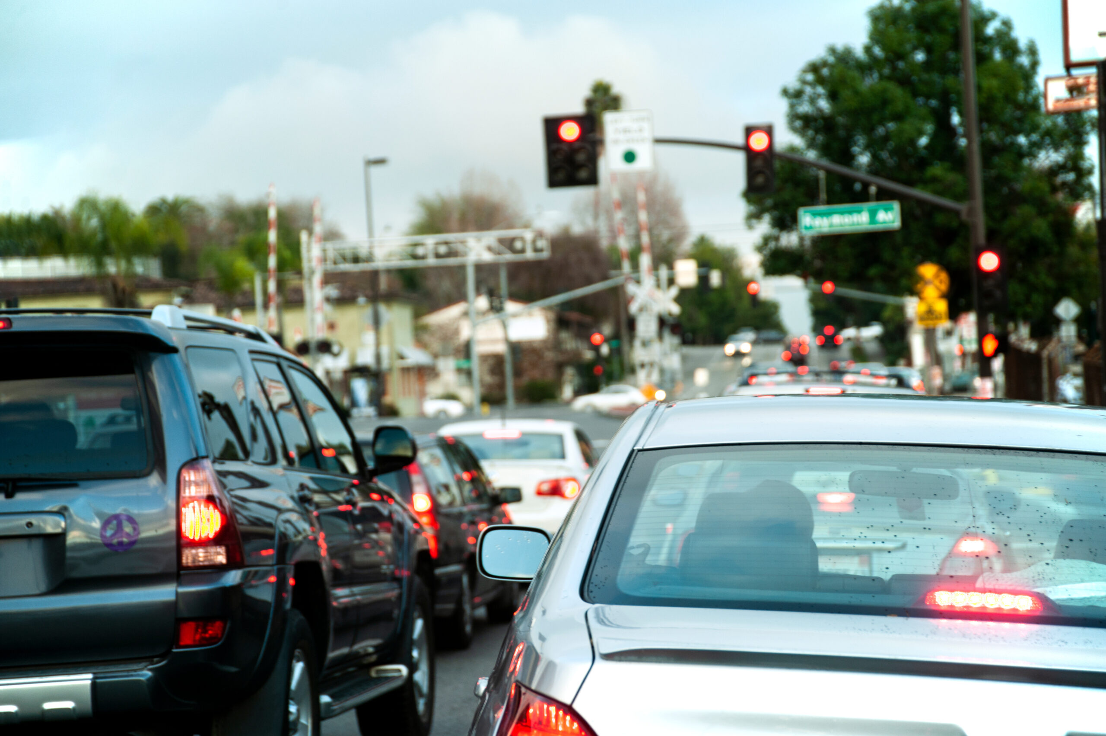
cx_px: 553
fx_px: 3131
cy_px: 368
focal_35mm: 102
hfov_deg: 20.0
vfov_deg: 13.4
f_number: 5.6
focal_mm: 102
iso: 200
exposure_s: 1/60
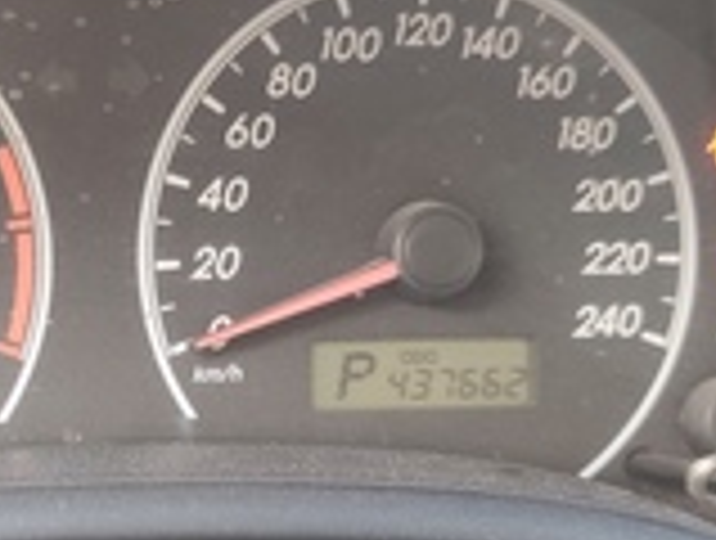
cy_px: 385
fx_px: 1368
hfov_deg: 28.1
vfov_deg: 22.2
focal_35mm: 66
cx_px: 52
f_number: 1.65
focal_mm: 6.19
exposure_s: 1/60
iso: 500
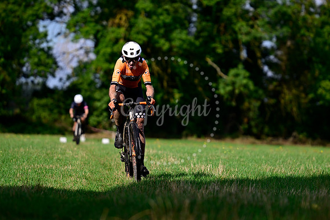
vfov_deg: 6.3
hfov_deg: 9.5
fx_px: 1990
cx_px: 165
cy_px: 110
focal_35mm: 217
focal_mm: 145
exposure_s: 1/1250
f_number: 2.8
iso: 50
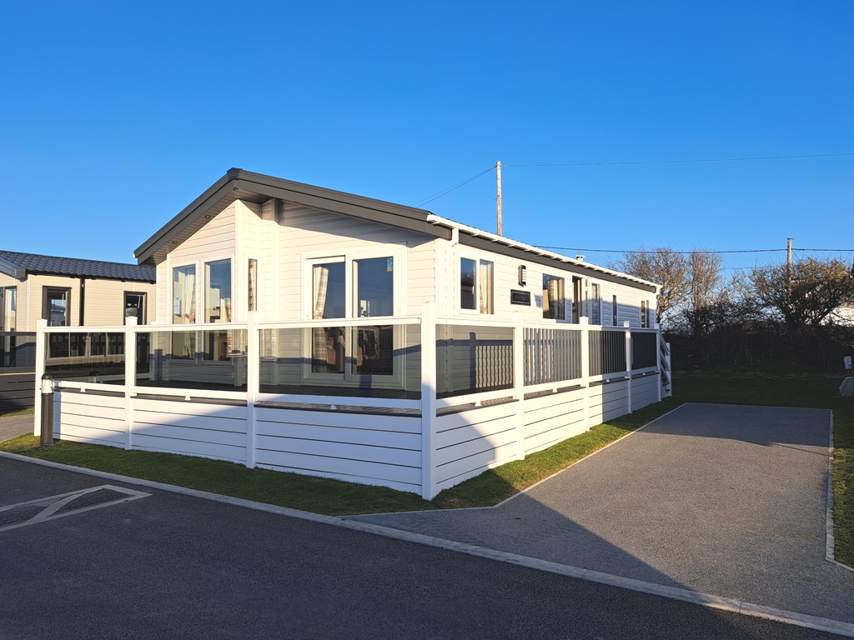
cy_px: 320
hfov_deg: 71.6
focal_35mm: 24
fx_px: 592
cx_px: 427
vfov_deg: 56.8
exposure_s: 1/1112
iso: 50
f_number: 1.8
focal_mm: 5.23
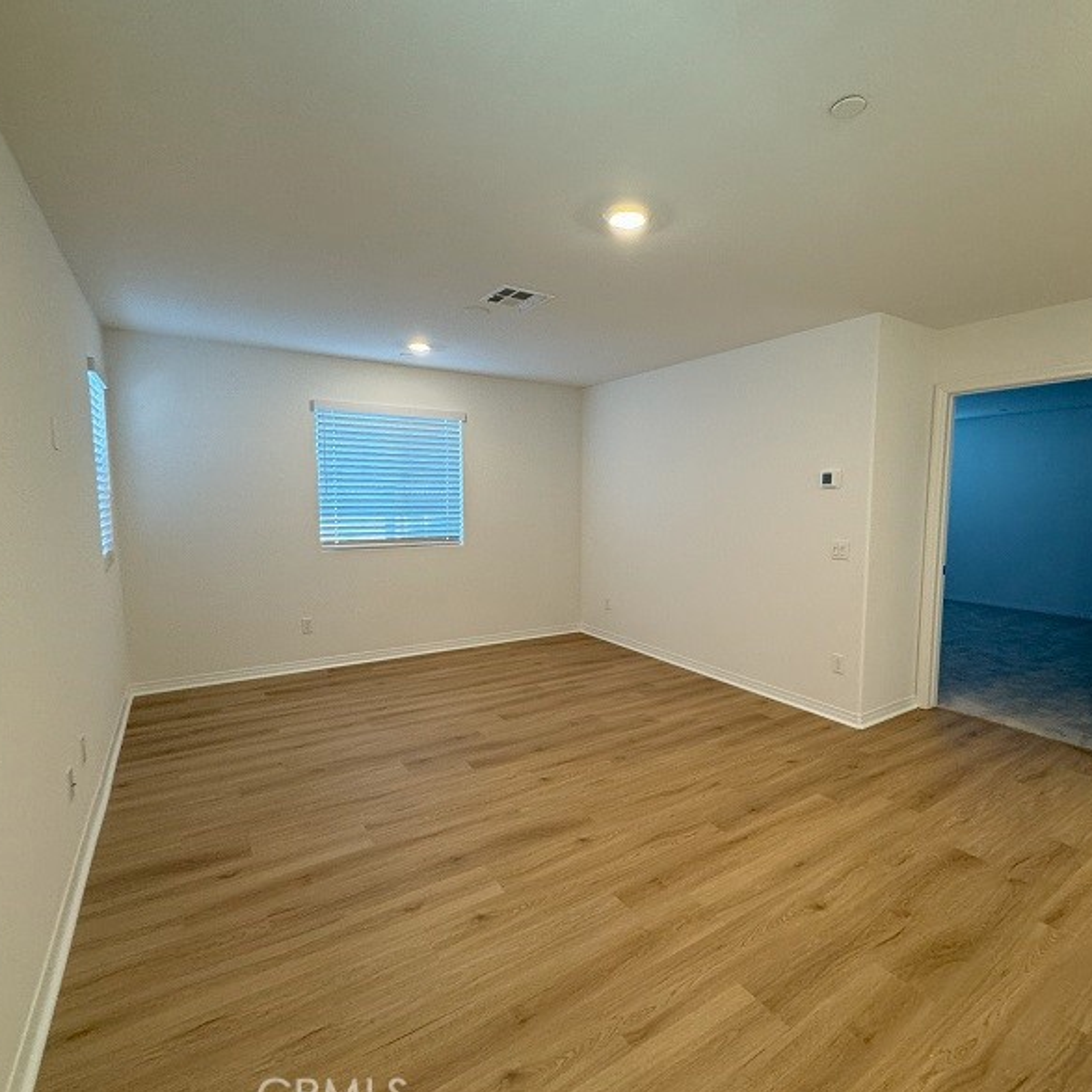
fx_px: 607
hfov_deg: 83.7
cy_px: 559
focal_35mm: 17
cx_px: 604
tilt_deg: -4.2
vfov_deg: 84.0
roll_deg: +0.1
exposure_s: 1/120
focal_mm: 2.22
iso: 250
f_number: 2.2
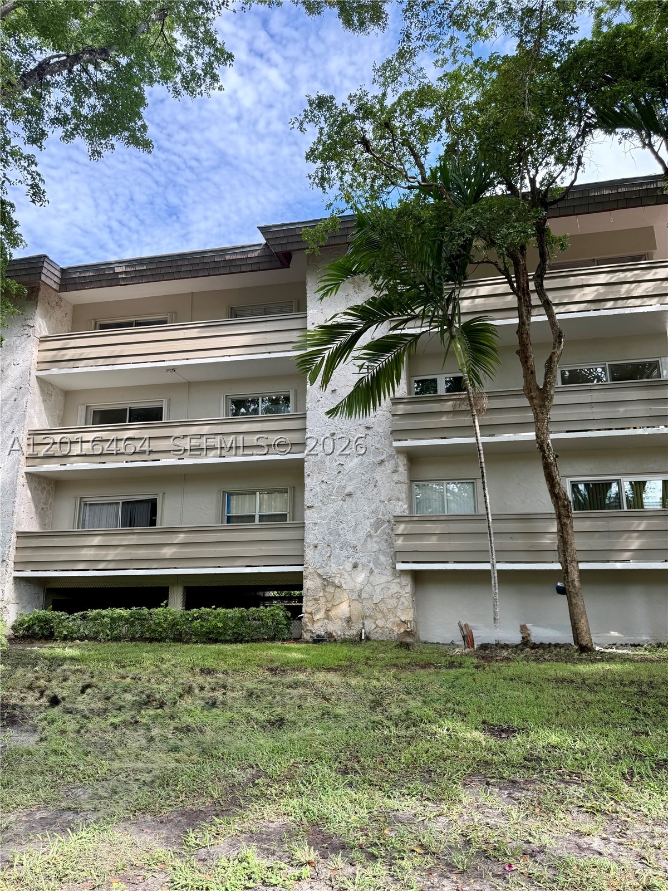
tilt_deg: +13.0
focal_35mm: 24
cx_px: 334
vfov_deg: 71.6
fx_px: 618
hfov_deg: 56.8
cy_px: 446
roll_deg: +0.3
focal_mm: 6.76
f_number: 1.78
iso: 80
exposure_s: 1/567
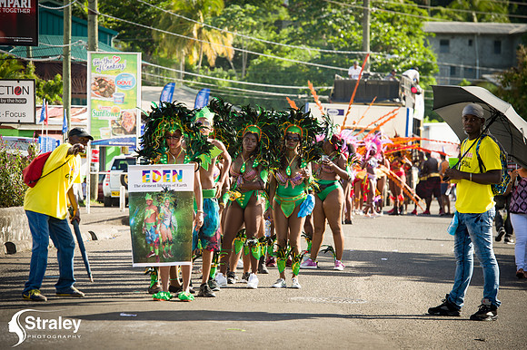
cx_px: 264
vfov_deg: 8.3
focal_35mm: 165
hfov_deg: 12.5
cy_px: 175
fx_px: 2414
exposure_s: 1/200
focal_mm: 165
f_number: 7.1
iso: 100
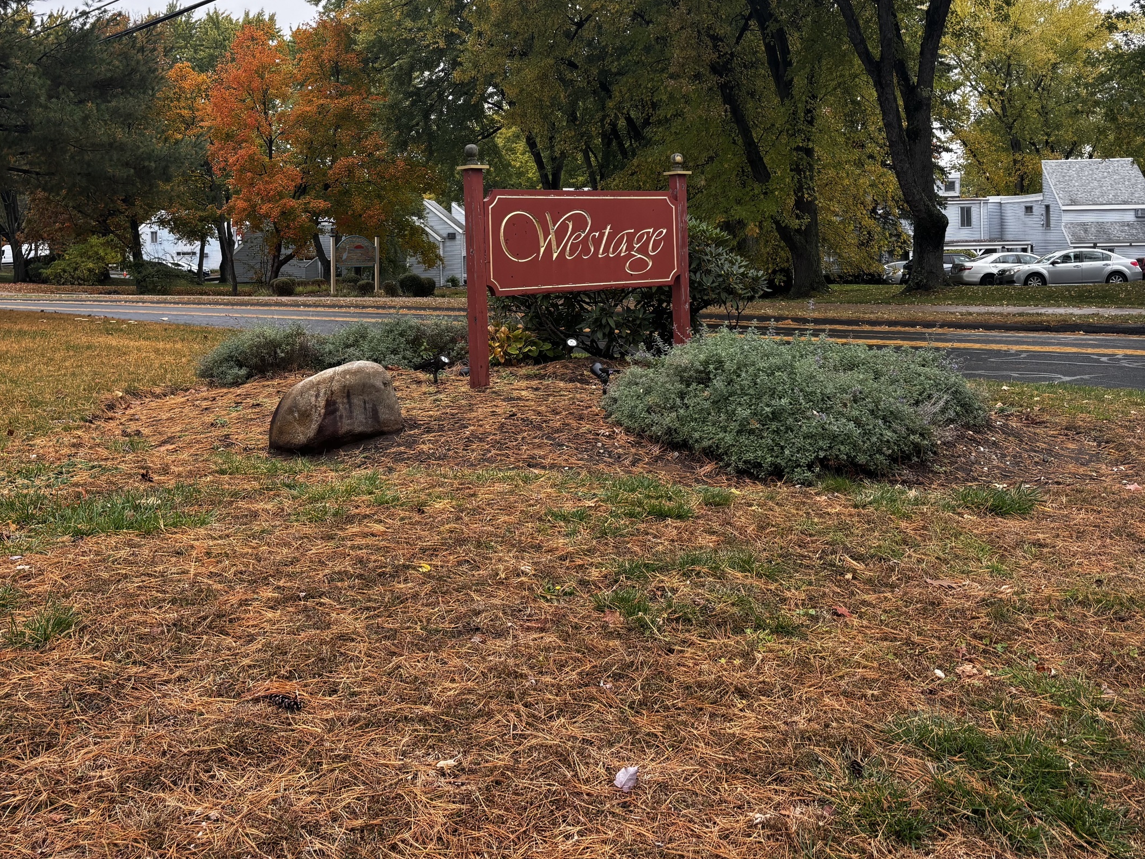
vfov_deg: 37.2
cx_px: 564
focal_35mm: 38
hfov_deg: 49.0
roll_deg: -0.9
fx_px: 1257
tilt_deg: -2.8
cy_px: 263
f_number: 1.6
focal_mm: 5.96
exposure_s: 1/191
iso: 40
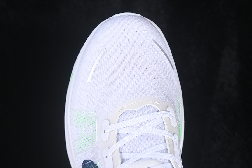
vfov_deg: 18.2
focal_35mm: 75
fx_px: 525
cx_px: 126
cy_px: 84
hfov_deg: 27.0
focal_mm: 50
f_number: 7.1
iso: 160
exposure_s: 1/80
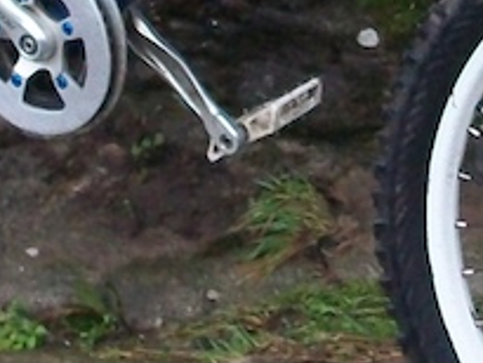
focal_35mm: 170
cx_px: 280
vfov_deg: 8.6
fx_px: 2373
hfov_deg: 11.6
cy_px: -174
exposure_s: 1/125
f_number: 2.8
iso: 207
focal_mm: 5.7
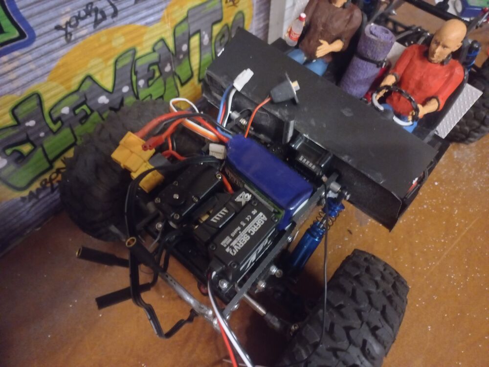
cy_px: 184
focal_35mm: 25
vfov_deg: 54.9
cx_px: 244
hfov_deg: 69.4
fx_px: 353
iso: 2000
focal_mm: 4.6
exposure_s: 1/10
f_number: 1.8
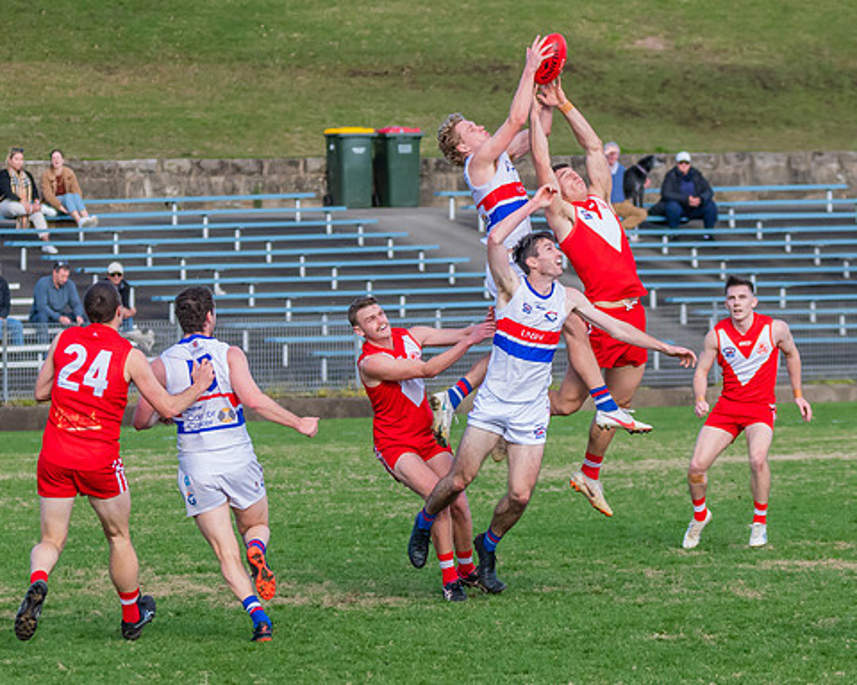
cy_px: 493
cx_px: 414
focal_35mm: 372
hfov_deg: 5.2
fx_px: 9435
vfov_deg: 4.2
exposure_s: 1/1600
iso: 800
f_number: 5
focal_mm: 150
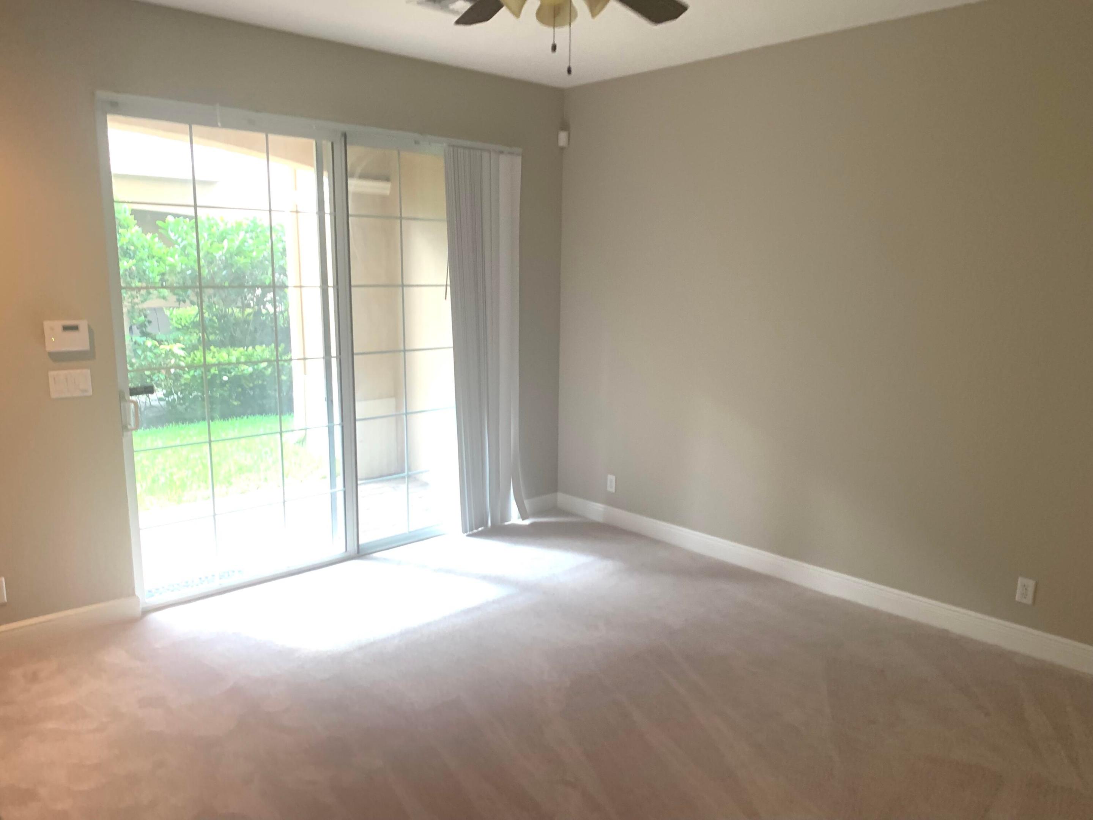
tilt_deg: -10.4
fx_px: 821
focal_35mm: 26
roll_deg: -0.8
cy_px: 410
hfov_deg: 67.3
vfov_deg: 53.1
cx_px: 546
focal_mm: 4.25
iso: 250
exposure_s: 1/60
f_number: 1.8
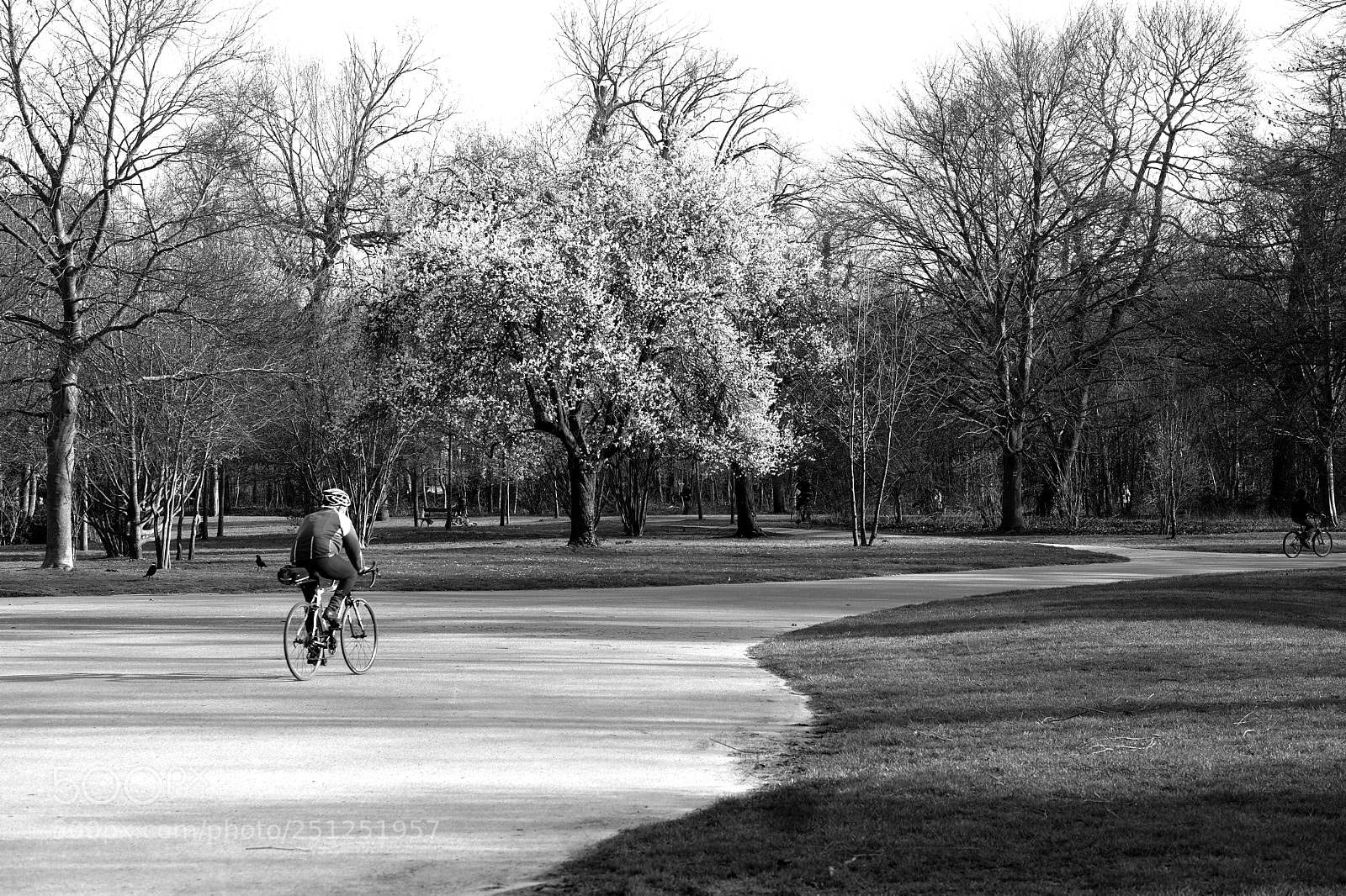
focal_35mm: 78
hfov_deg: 26.0
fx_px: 2916
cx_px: 673
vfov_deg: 17.5
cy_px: 448
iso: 400
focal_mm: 52
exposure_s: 1/400
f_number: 5.6
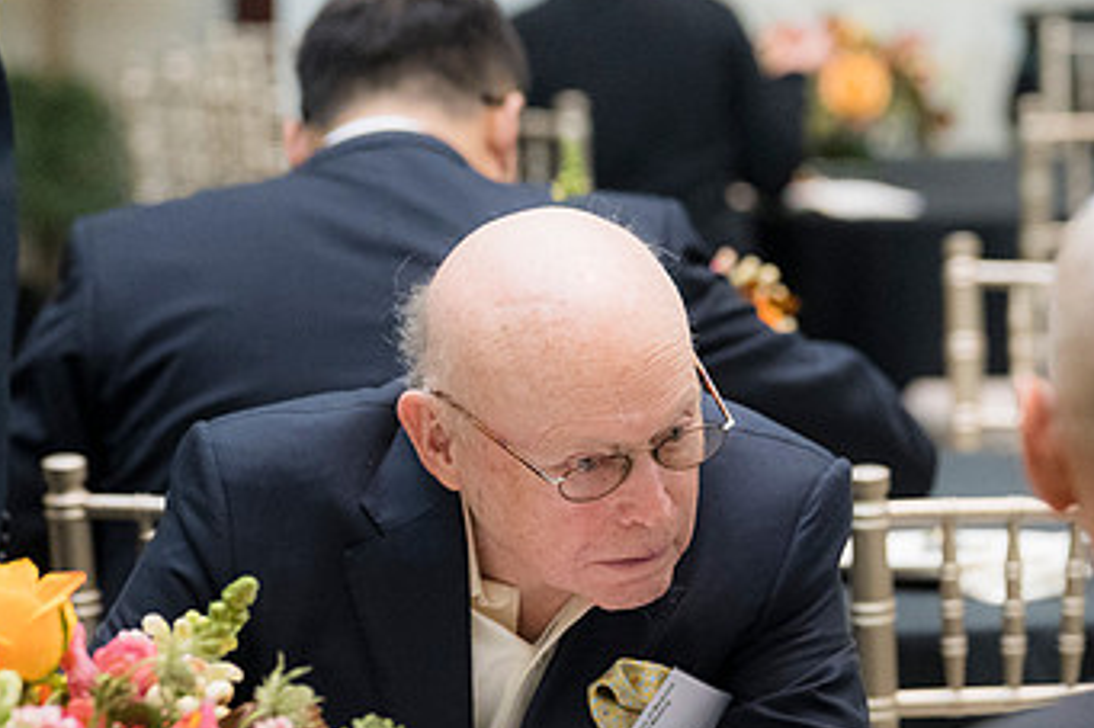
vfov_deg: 5.5
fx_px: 7593
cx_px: 731
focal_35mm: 250
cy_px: 520
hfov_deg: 8.2
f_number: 3.2
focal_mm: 98
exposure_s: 1/160
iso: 2800
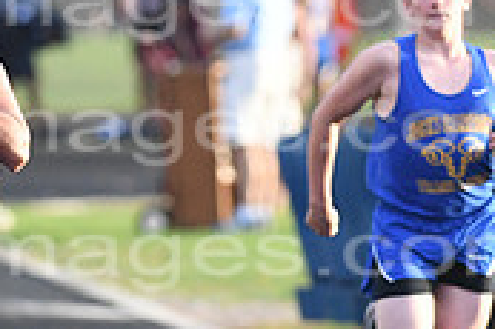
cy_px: 193
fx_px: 20756
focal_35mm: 1511
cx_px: -94
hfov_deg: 1.4
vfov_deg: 0.9
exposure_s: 1/2000
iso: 2000
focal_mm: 300
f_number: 4
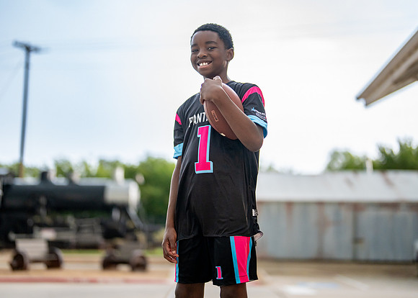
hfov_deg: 33.2
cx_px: 207
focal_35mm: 59
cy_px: 133
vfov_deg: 24.0
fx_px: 700
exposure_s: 1/400
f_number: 1.2
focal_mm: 50
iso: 1250
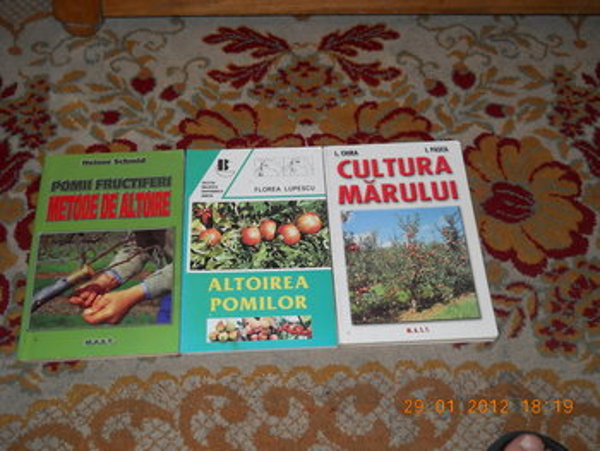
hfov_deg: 45.7
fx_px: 711
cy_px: 226
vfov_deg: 35.2
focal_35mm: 41
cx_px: 300
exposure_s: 1/30
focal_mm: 6.72
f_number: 3.1
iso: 80
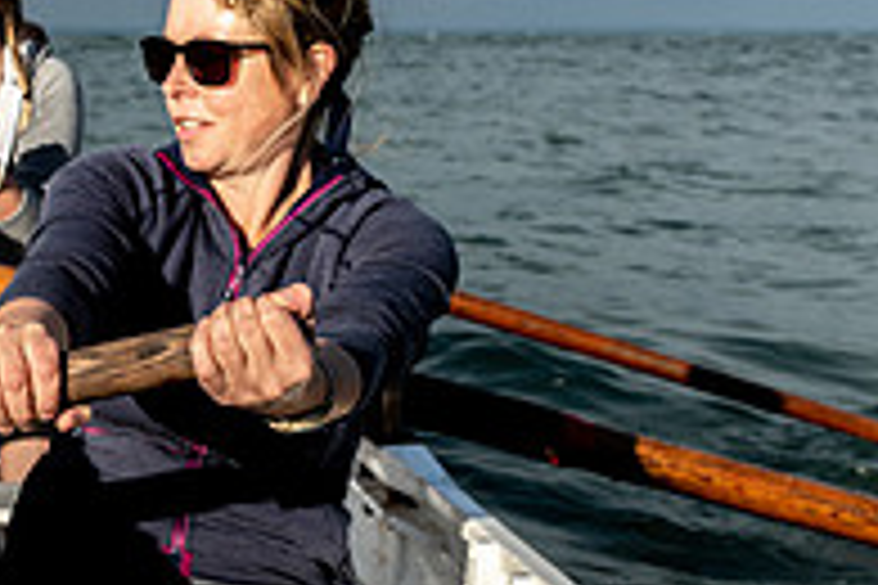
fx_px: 1805
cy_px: 259
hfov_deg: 25.2
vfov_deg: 18.4
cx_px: -117
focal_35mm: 74
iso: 125
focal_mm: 24
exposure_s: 1/1600
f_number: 5.6
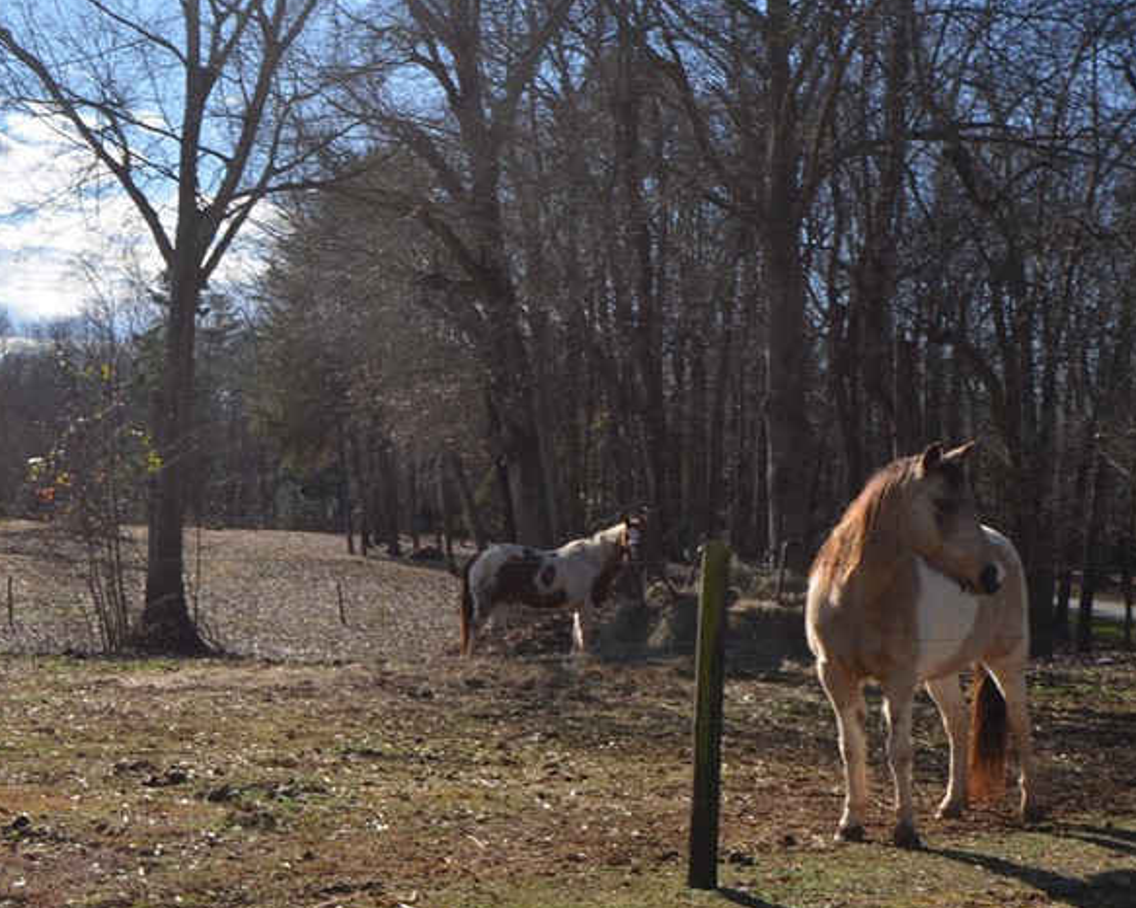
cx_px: 336
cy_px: 593
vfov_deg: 24.1
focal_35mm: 63
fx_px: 2117
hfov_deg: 29.7
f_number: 9
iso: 100
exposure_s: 1/200
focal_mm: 24
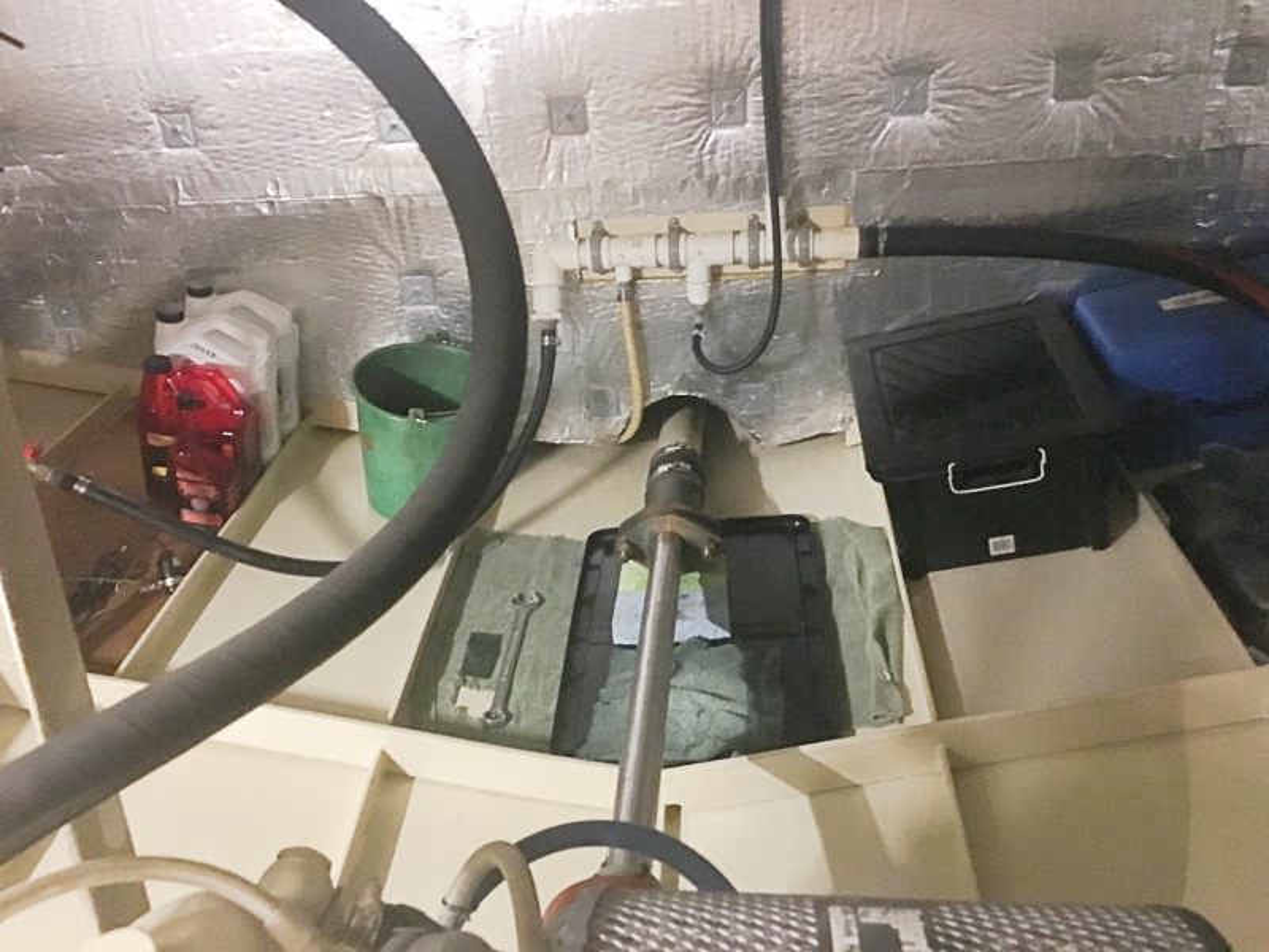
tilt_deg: -27.9
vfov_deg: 48.2
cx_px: 634
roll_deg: +4.6
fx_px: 1063
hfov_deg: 61.7
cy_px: 476
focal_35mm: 29
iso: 320
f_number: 2.2
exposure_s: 1/15
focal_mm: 4.15
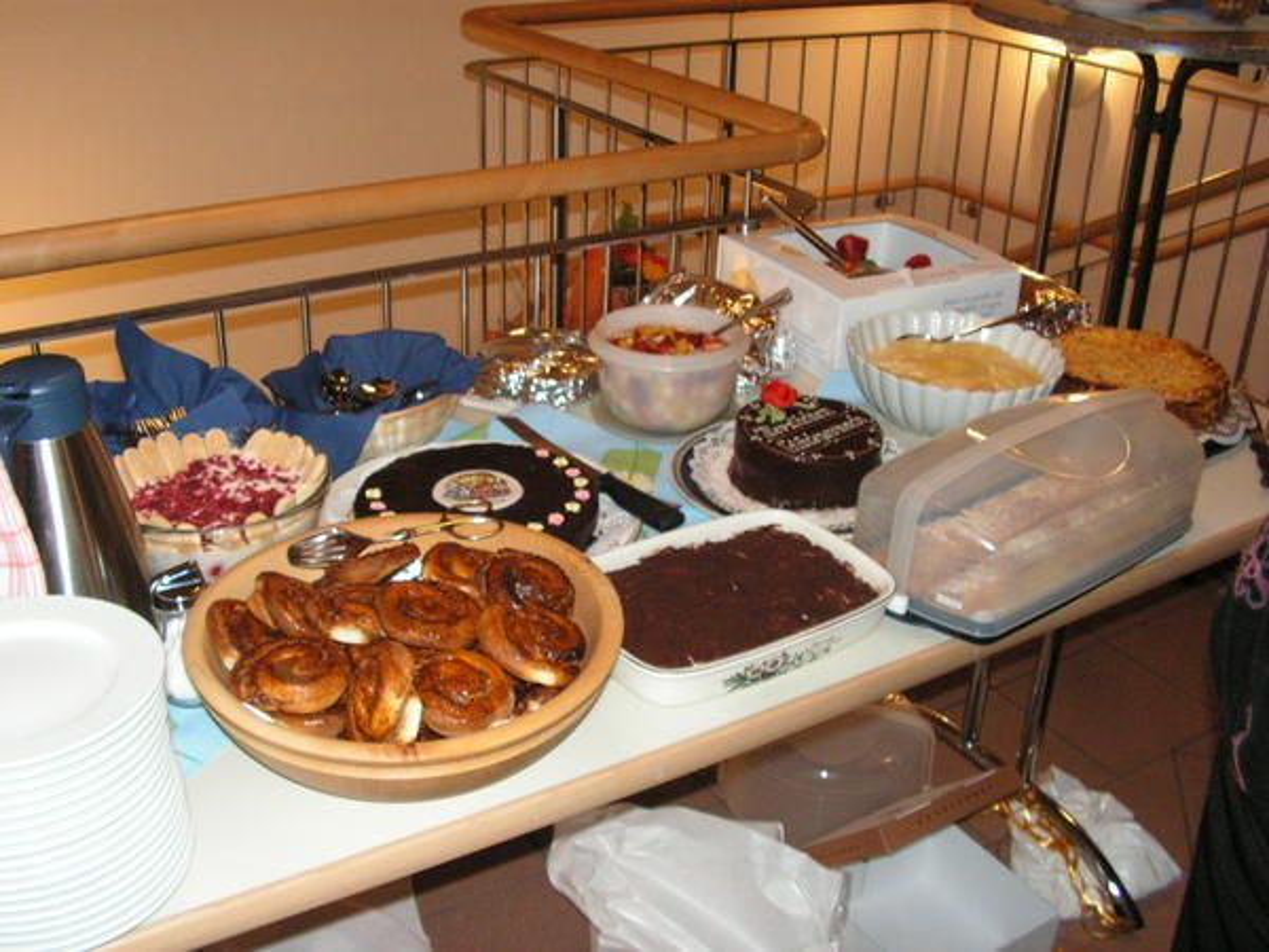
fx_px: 1320
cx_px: 634
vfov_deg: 39.7
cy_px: 476
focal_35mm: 36
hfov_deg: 51.4
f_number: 3.2
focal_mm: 6
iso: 160
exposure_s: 1/40
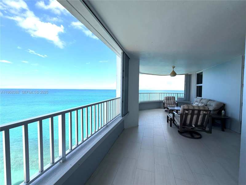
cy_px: 92
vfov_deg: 85.7
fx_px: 99
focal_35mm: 14
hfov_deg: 102.1
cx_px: 123
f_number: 2.2
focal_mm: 2.22
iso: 32
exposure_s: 1/770
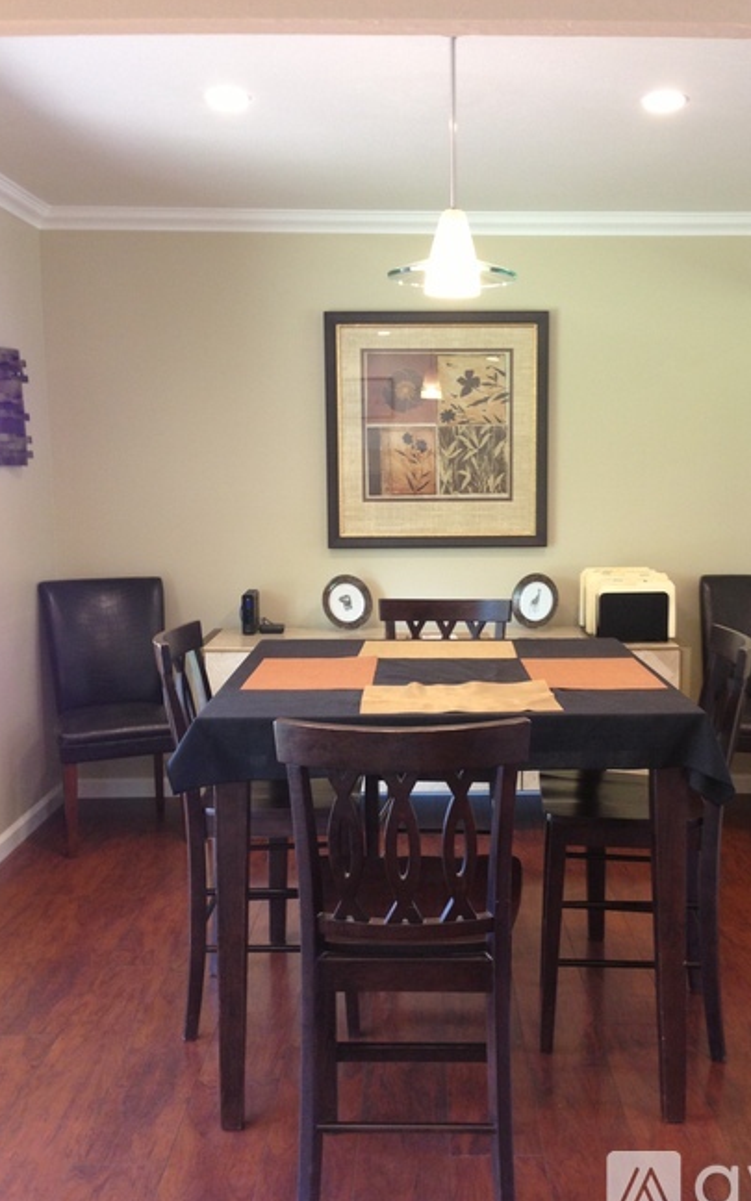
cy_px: 607
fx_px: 1179
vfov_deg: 54.0
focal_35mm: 36
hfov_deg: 35.2
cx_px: 443
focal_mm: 4.13
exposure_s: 1/20
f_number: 2.4
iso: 100
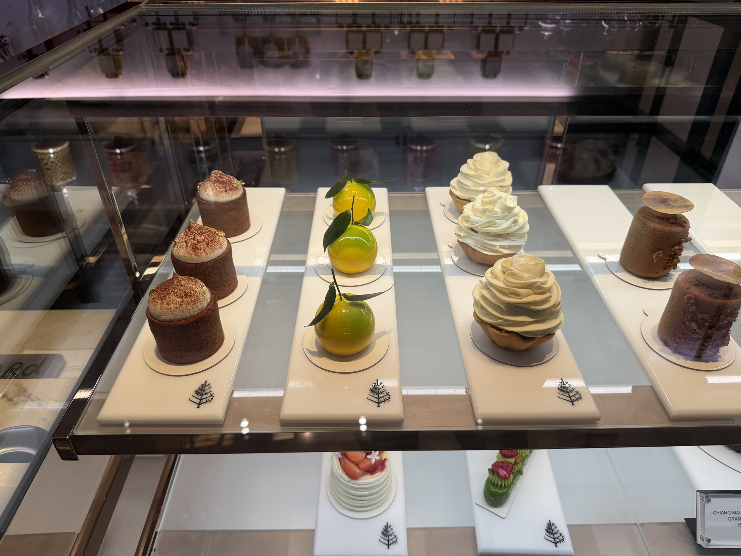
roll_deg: +0.3
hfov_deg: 71.6
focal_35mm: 24
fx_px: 514
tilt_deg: -36.3
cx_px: 370
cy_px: 278
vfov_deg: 56.8
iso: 125
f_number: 1.78
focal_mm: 6.76
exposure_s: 1/120
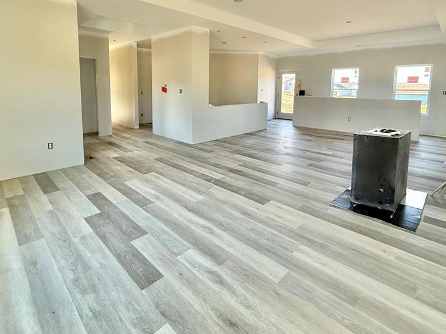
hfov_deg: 84.6
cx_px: 216
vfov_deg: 66.8
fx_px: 245
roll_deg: -1.6
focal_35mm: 19
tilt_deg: -5.3
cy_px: 112
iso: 125
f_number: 2.2
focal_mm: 2.22
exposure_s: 1/99
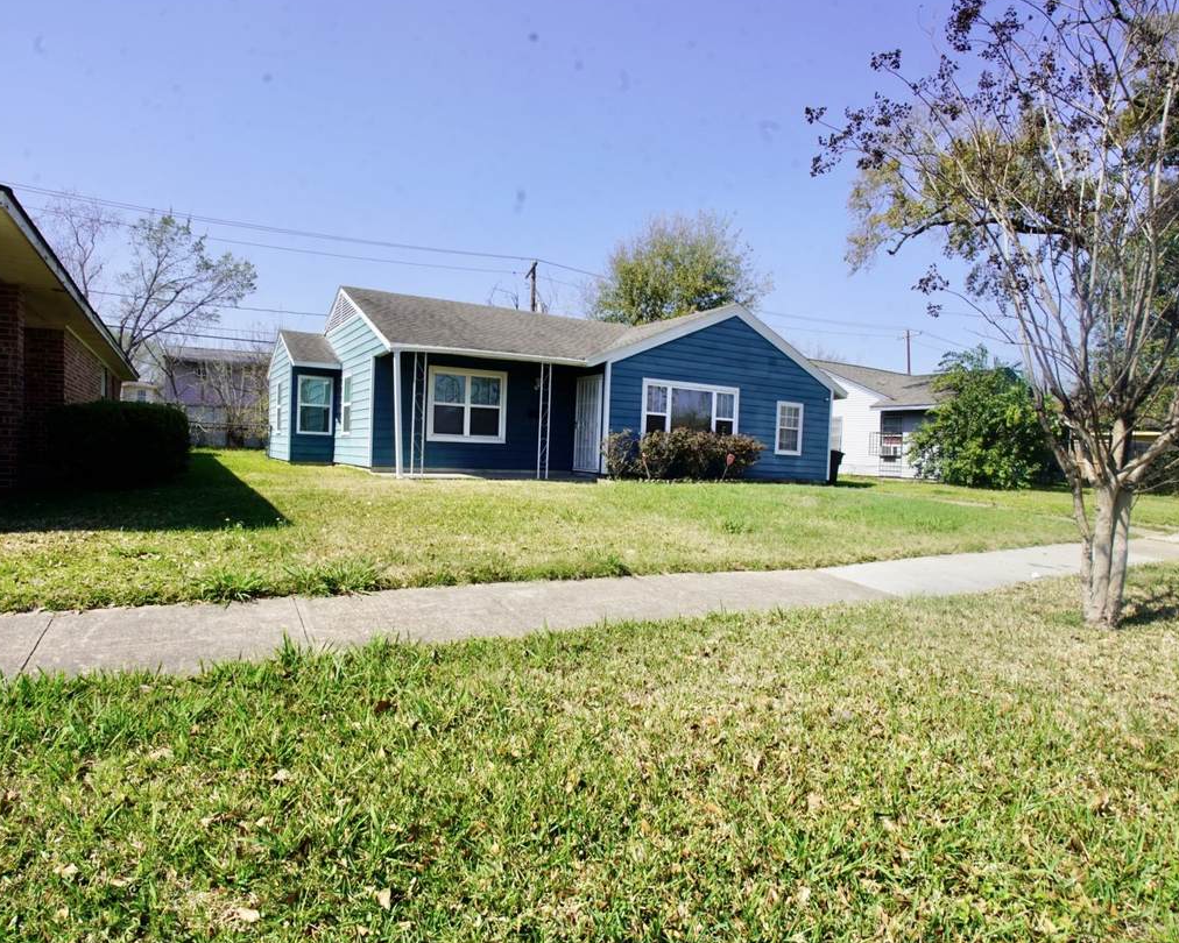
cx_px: 549
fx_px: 663
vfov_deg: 70.9
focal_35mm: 19
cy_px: 483
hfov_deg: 83.2
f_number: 14
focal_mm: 16
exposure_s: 1/80
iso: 100
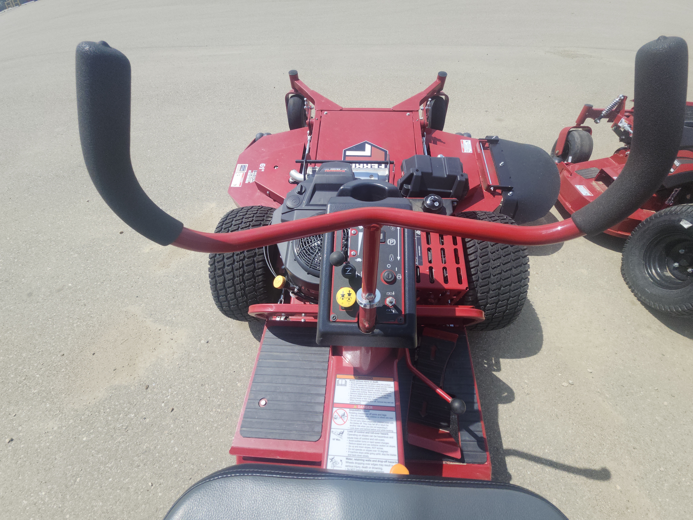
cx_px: 346
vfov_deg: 89.9
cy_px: 260
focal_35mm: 13
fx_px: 260
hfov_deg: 106.2
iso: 40
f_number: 2.2
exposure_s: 1/1521
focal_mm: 1.74
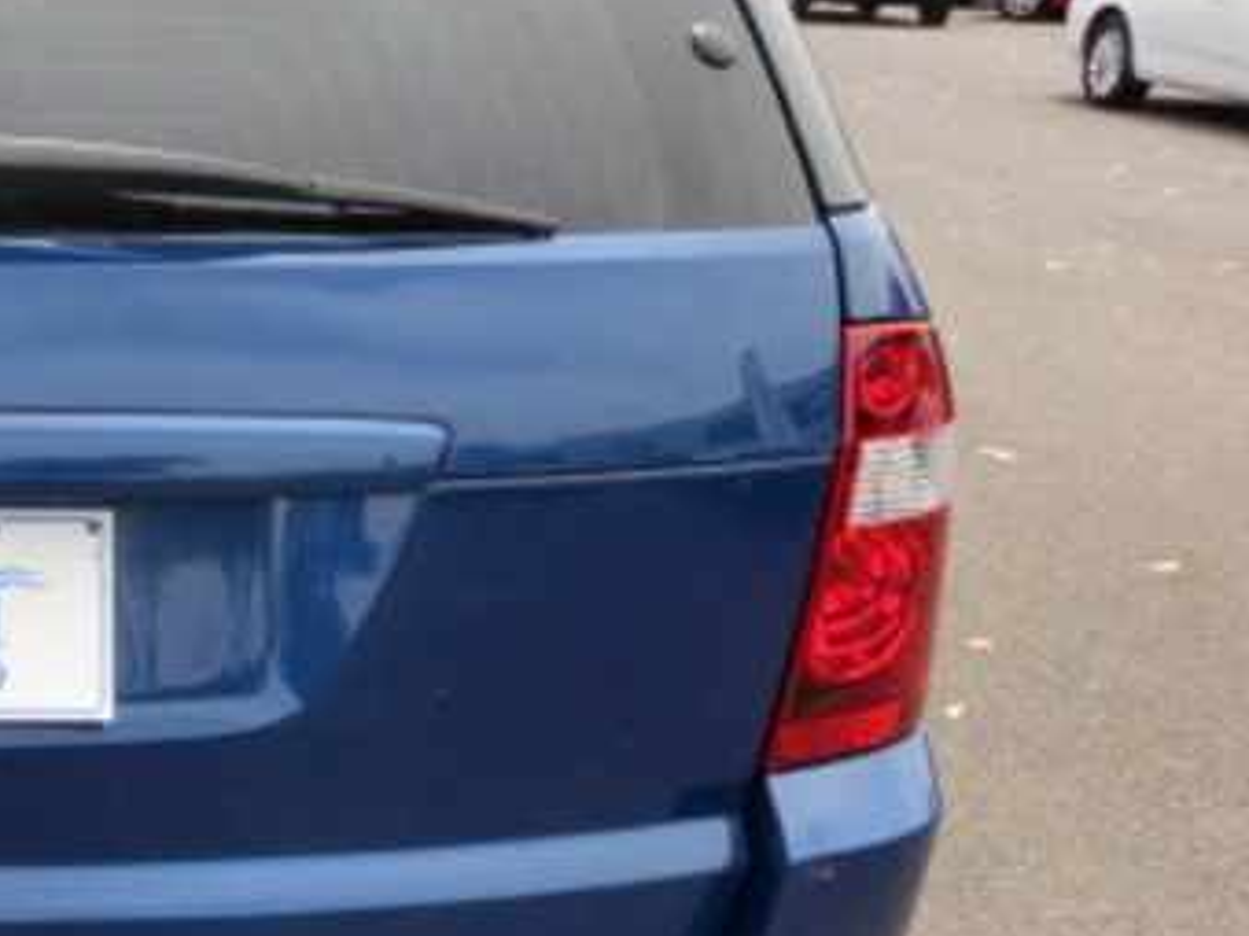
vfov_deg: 24.7
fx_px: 2128
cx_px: -192
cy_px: 586
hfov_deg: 29.0
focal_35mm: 59
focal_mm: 4.4
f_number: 3.3
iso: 80
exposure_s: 1/640
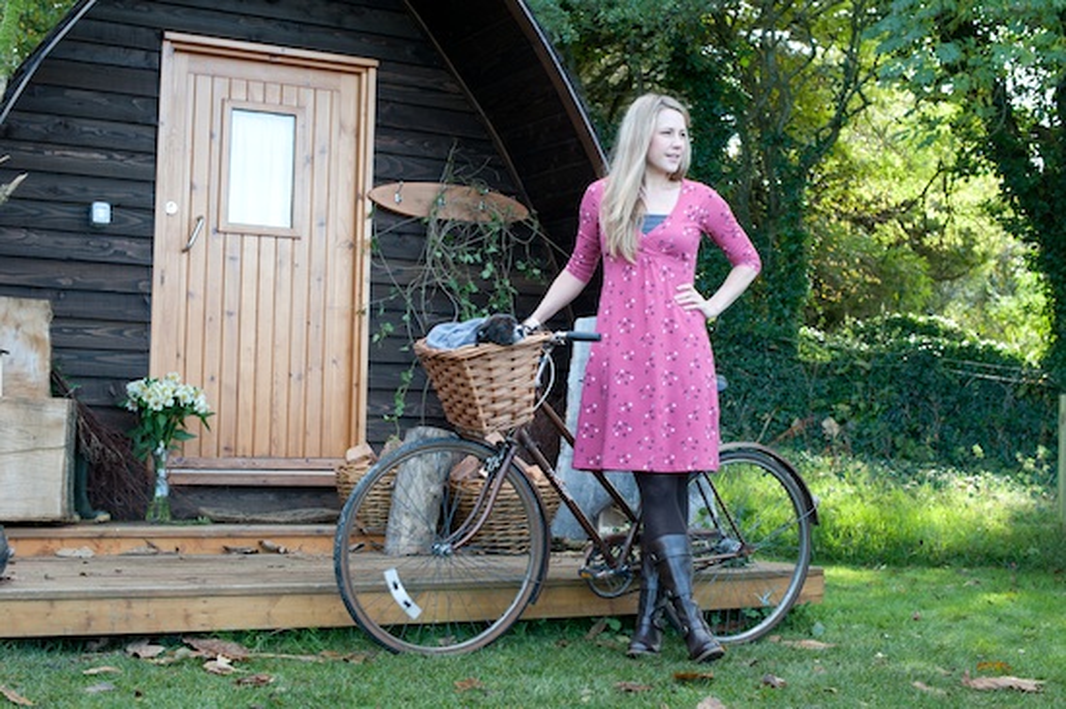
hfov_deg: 39.6
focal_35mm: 50
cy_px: 354
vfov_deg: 27.0
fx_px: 1480
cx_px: 533
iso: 500
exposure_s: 1/160
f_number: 5.6
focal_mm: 50
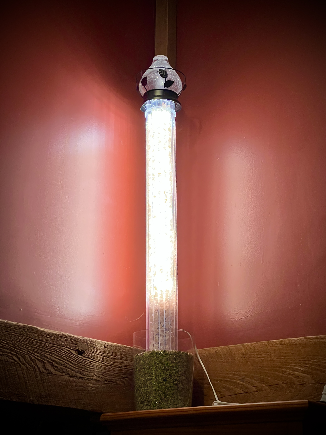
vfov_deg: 25.3
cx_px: 163
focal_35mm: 77
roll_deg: -0.5
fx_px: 967
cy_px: 218
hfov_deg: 19.1
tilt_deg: +16.3
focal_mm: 9
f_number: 2.8
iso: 800
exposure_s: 1/60
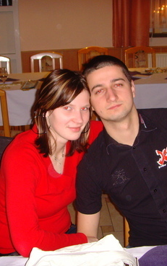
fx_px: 407
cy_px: 132
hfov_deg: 23.2
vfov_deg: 36.3
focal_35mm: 56
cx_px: 89
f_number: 3.5
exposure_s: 1/45
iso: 200
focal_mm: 6.6
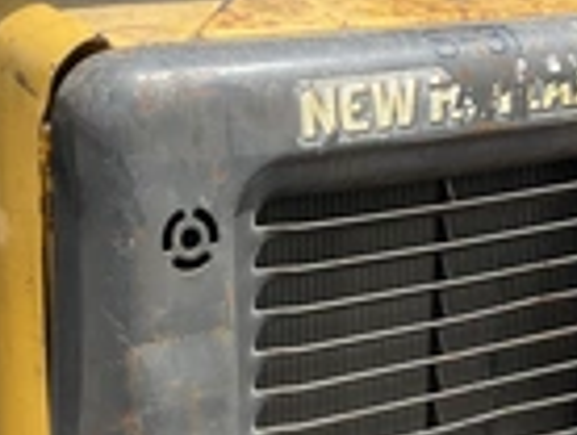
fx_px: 1403
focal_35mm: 84
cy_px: 406
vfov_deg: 17.3
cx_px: 268
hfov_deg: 23.2
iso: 25
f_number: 1.8
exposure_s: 1/855
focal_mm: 3
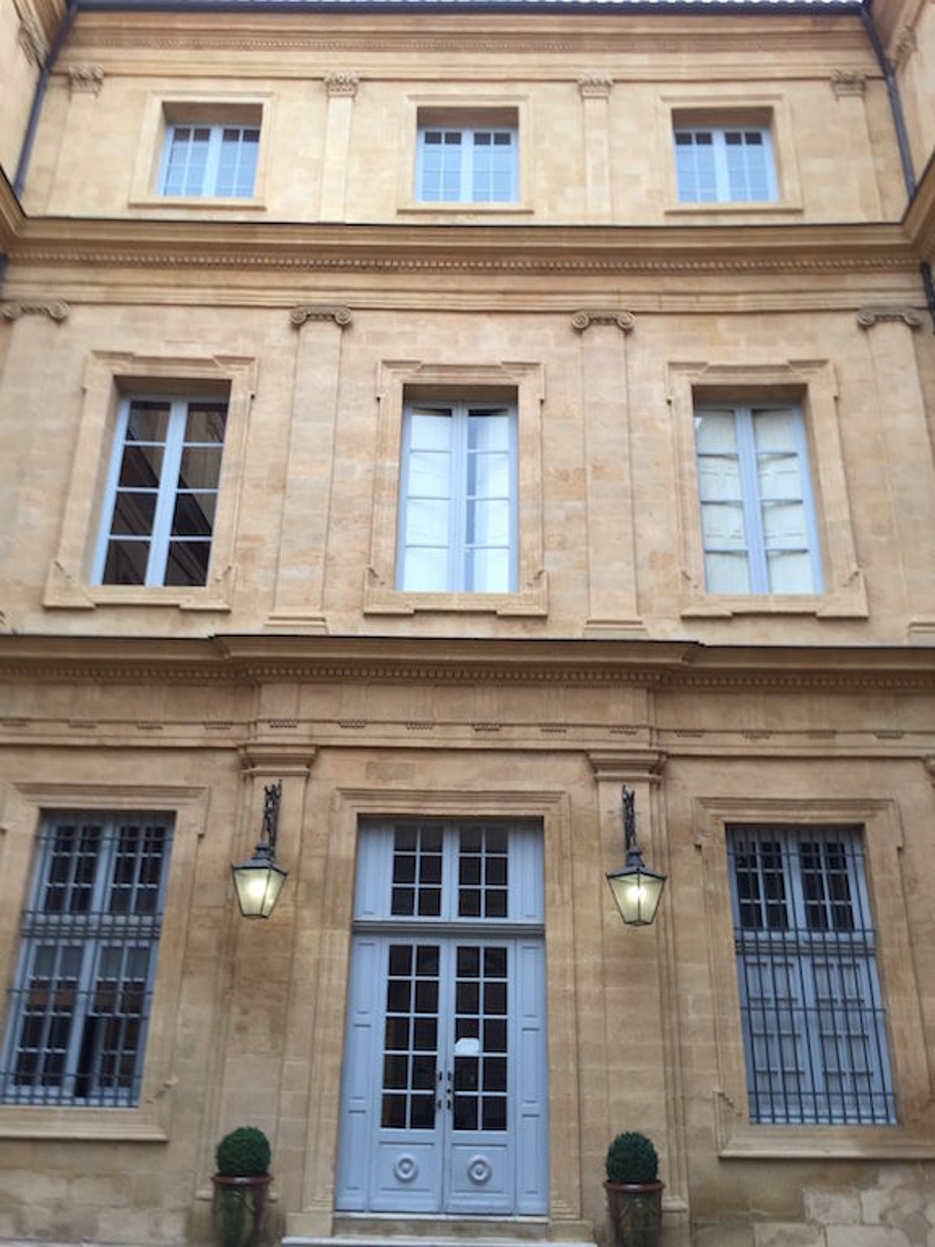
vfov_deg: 61.7
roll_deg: -2.4
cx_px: 468
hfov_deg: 48.2
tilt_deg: +24.3
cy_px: 624
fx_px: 1044
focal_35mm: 29
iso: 32
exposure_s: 1/50
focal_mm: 4.15
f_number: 2.2
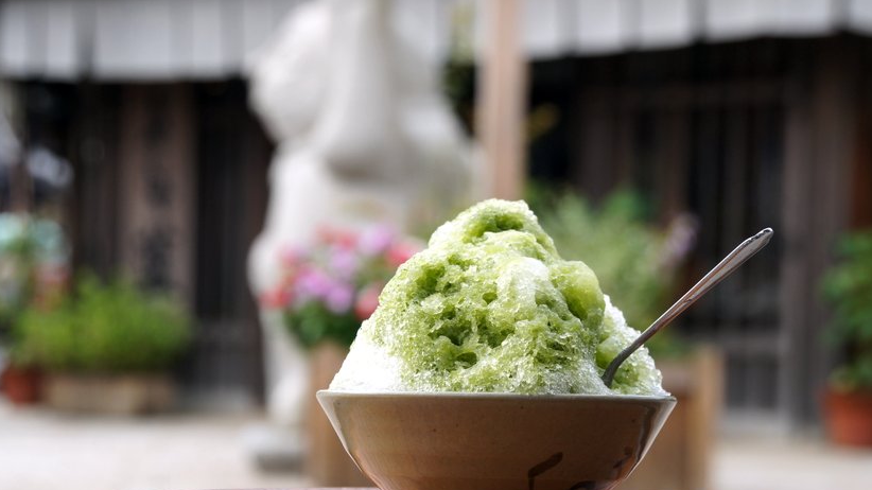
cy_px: 279
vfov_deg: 10.2
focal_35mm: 119
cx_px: 437
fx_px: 2741
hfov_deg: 18.1
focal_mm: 69
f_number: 7.1
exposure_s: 1/250
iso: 200
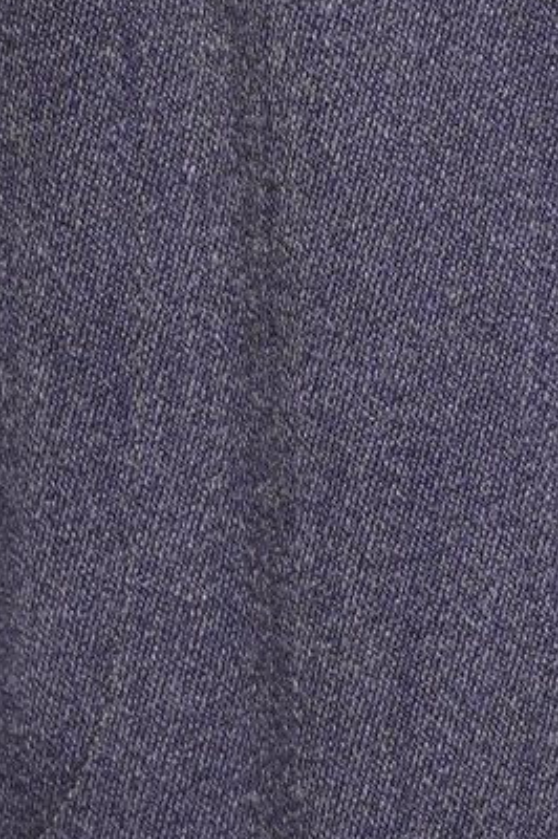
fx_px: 8058
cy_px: 845
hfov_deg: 4.0
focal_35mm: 346
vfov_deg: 5.9
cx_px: 159
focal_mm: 32
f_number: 4.5
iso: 200
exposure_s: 1/20
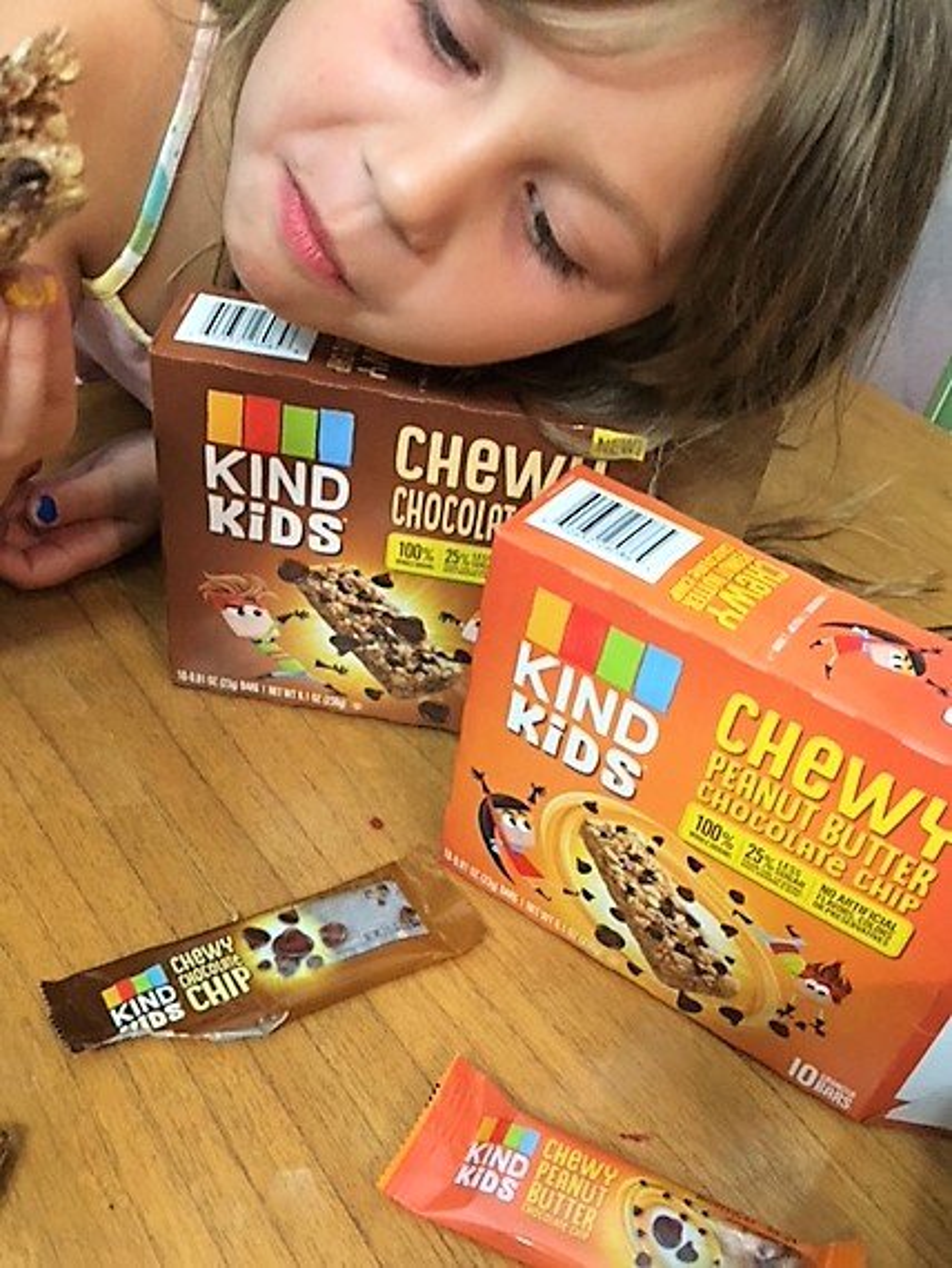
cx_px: 476
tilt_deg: -41.6
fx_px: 1063
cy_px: 634
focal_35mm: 29
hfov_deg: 48.3
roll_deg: -11.9
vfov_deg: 61.6
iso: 250
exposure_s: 1/20
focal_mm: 4.15
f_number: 2.2
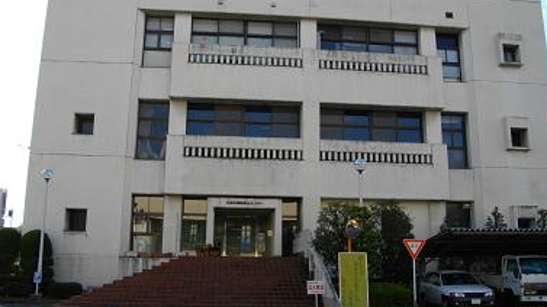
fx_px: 522
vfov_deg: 32.8
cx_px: 281
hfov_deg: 55.3
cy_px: 149
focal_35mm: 36
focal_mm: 5.7
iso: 100
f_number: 5.5
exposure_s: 1/250
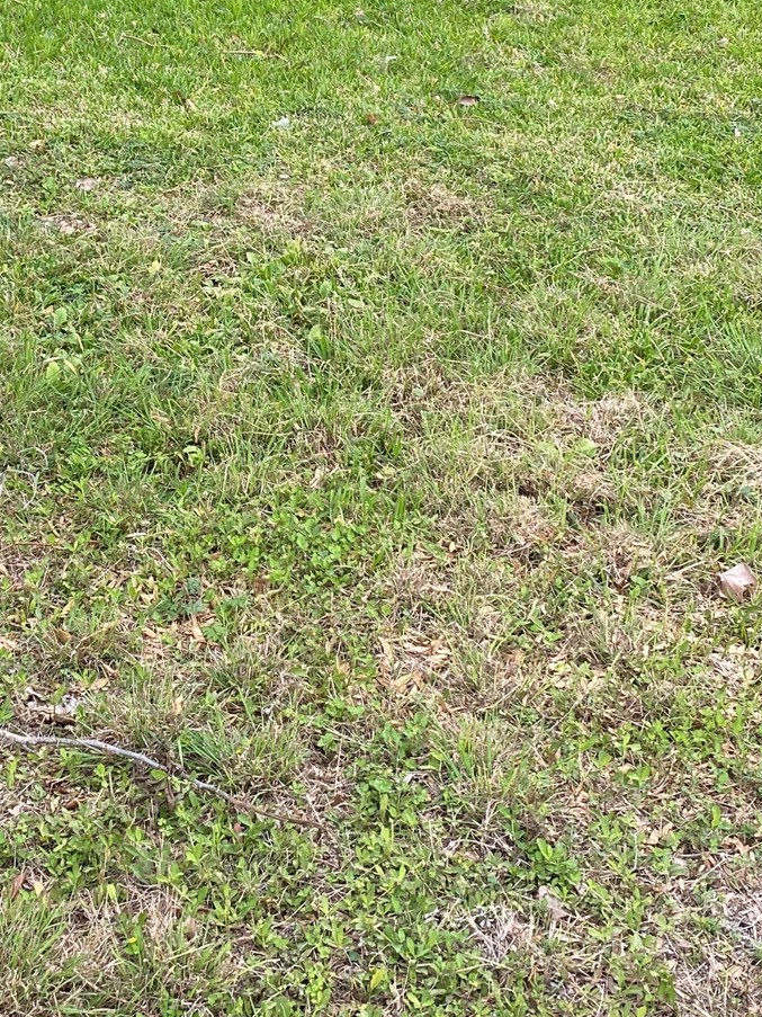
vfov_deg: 31.6
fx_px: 1732
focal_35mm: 59
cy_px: 161
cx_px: 144
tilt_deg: -17.2
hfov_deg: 24.4
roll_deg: -0.4
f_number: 1.8
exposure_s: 1/270
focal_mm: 4.25
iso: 32
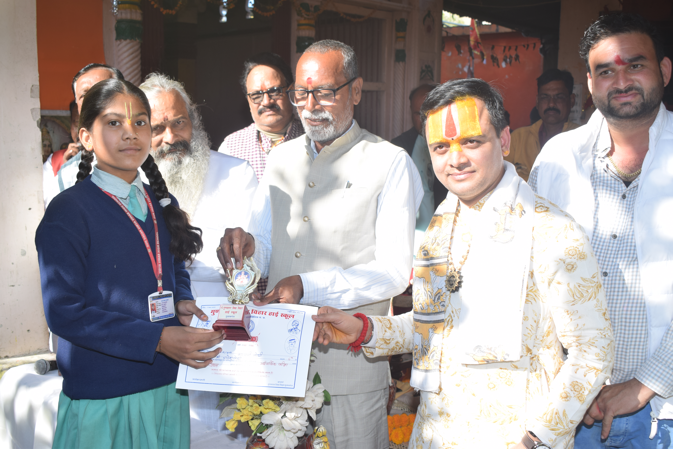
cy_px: 224
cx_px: 336
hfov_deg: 47.9
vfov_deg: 33.0
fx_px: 757
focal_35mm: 40
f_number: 5.6
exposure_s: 1/200
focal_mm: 27
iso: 100
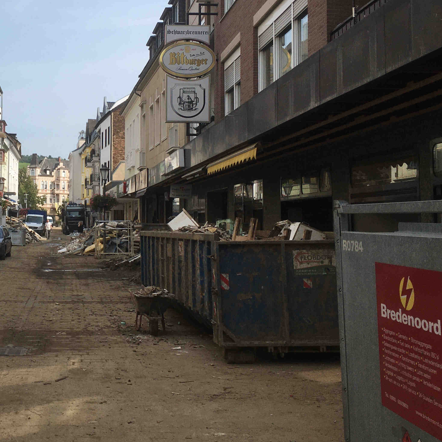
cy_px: 163
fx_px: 722
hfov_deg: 32.4
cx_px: 48
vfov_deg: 33.8
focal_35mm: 50
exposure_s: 1/1672
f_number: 2.2
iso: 25
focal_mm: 4.15
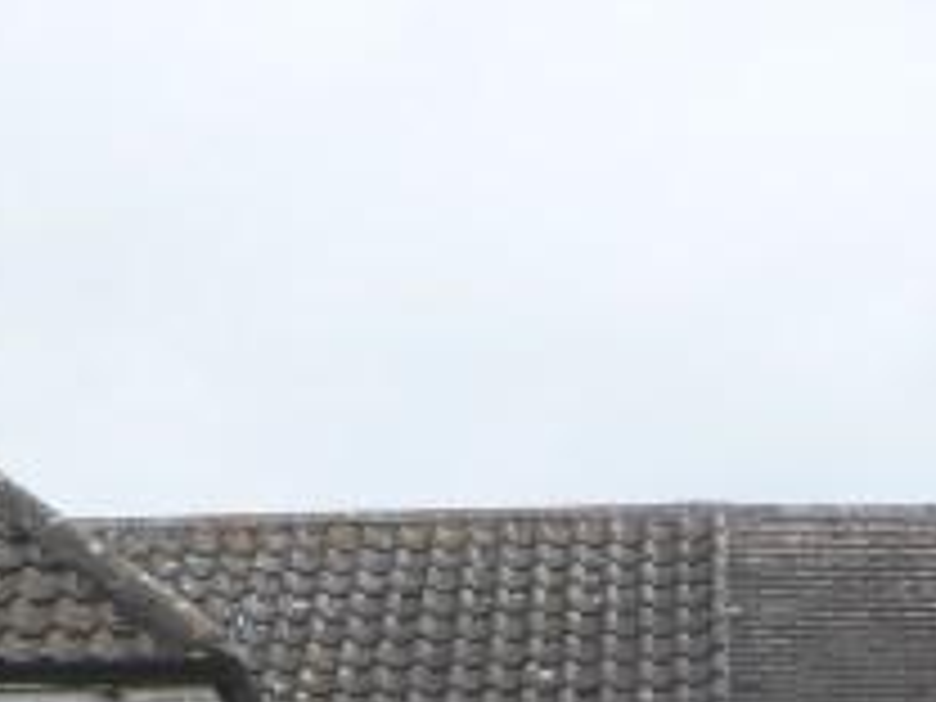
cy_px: 1431
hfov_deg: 16.6
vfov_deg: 11.3
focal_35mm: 118
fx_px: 3191
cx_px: 256
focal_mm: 4.3
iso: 100
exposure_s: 1/1000
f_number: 3.3
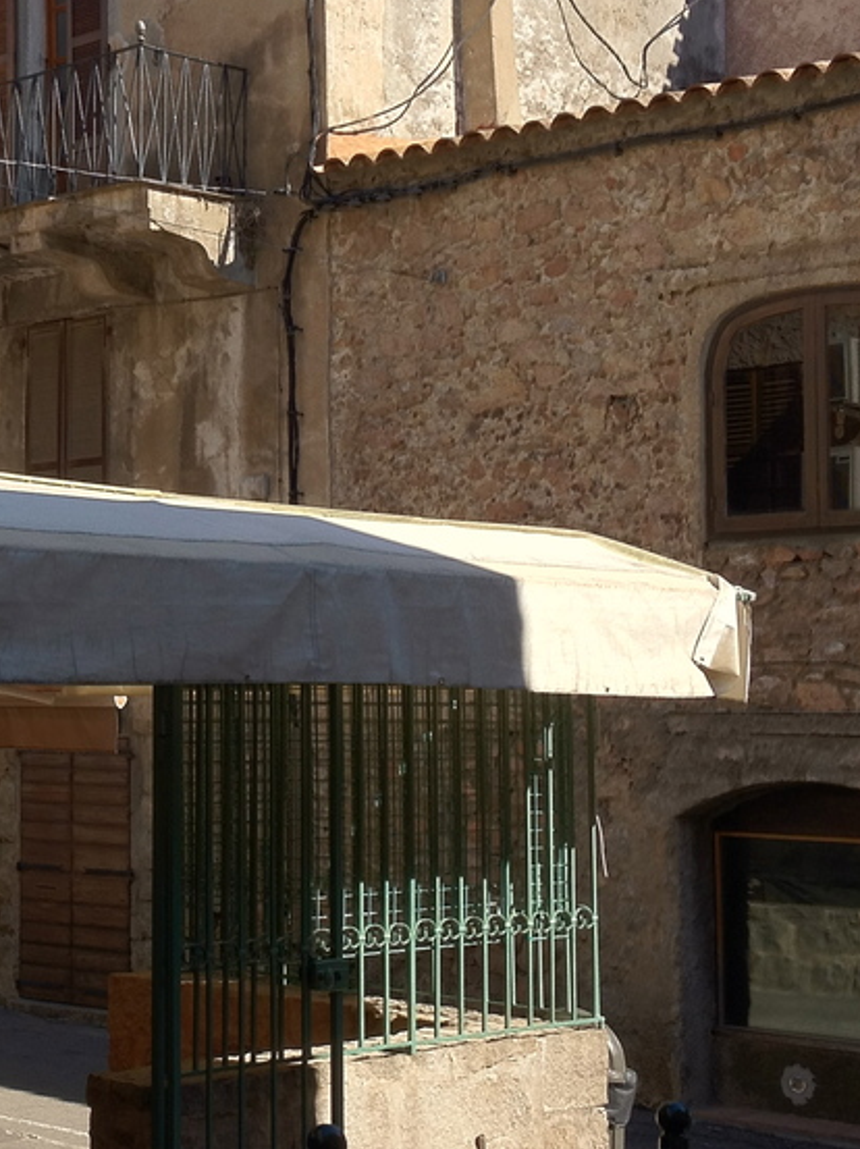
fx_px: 2520
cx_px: 89
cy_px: 555
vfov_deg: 25.7
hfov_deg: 19.0
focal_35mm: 76
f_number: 2.4
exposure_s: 1/968
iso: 64
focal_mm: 4.28
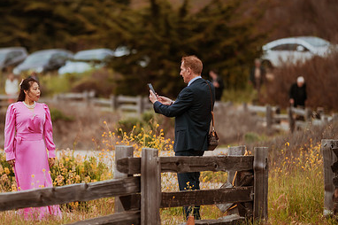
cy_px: 130
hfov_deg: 10.0
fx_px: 1923
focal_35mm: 205
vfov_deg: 6.7
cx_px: 87
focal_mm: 135
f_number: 1.8
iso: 160
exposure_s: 1/1600
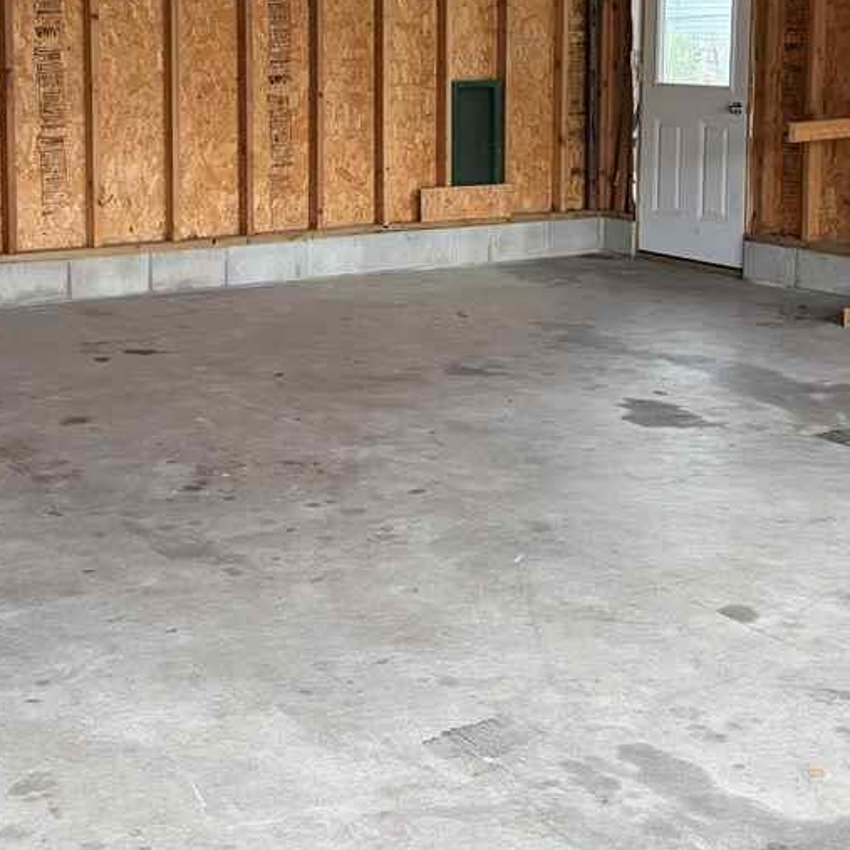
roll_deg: -0.4
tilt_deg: -5.2
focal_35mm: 58
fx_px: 1611
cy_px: 167
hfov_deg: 29.6
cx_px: 434
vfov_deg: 28.9
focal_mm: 5.96
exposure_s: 1/60
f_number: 1.6
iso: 160
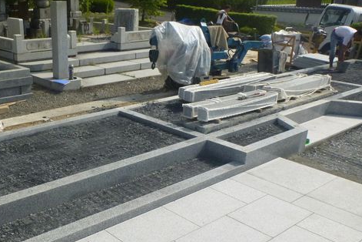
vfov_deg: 31.5
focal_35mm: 42
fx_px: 422
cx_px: 102
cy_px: 169
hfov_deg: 45.2
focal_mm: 4.9
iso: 400
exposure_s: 1/640
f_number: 10
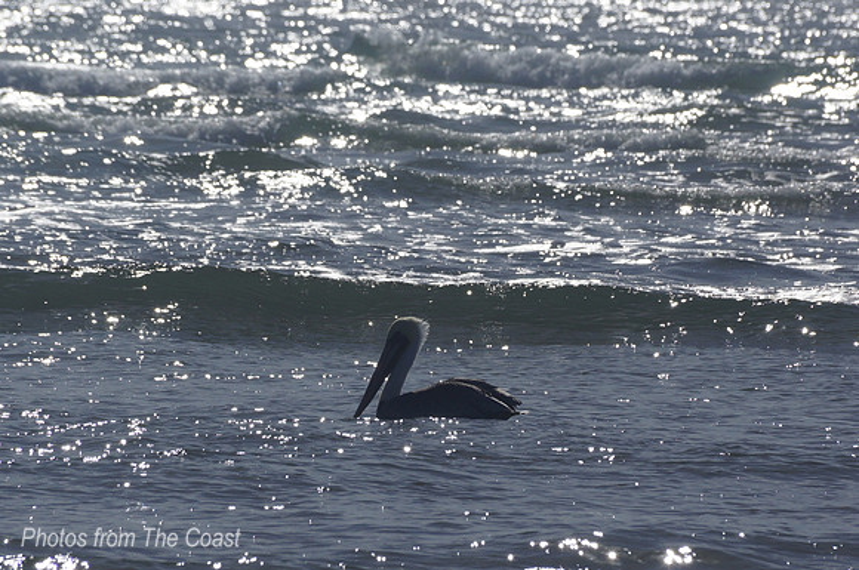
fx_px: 10722
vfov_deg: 3.0
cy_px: 285
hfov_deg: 4.6
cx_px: 430
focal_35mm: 450
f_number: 13
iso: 100
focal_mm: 300
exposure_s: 1/800
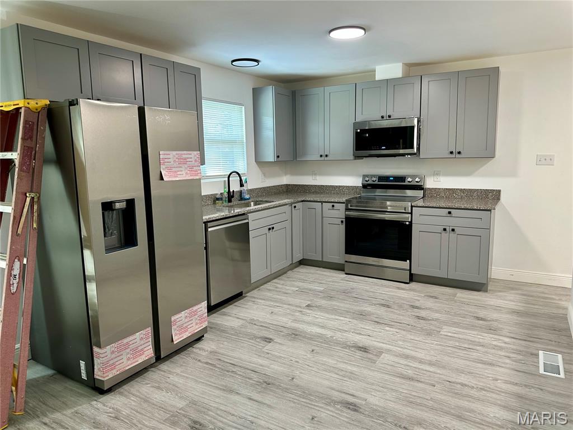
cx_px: 286
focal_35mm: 24
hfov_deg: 71.6
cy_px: 215
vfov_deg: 56.8
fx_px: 397
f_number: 1.78
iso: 160
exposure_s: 1/60
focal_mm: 6.86
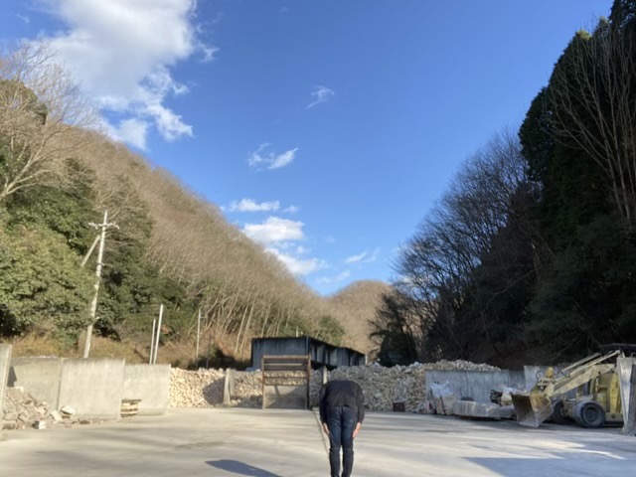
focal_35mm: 30
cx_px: 318
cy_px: 238
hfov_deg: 60.0
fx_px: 551
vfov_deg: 46.8
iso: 25
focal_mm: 2.71
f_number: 2.2
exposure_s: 1/541
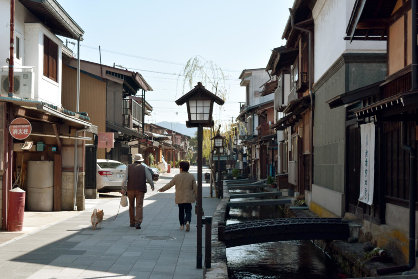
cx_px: 209
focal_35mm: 60
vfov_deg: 22.6
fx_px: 697
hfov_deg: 33.4
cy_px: 140
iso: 200
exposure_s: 1/1000
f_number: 5
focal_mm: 40
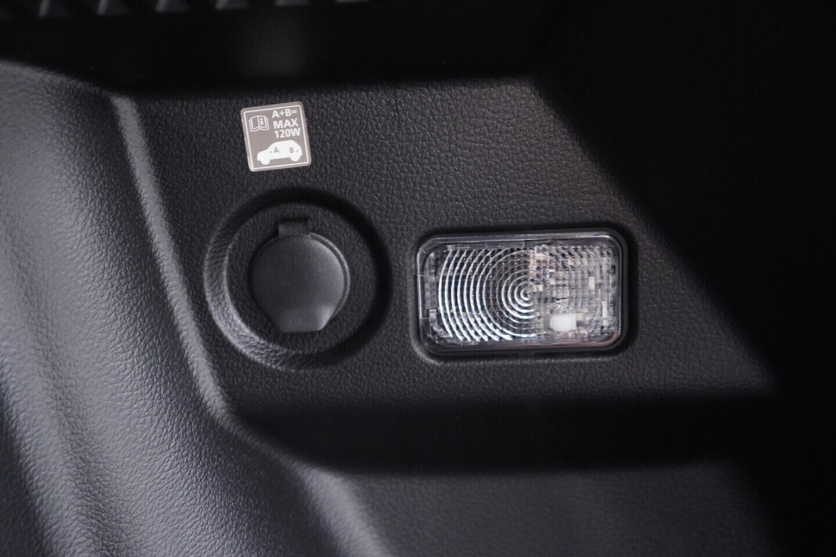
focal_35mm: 36
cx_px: 418
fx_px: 836
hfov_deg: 53.1
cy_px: 278
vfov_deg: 36.9
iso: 2500
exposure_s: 1/40
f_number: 2.8
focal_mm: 24
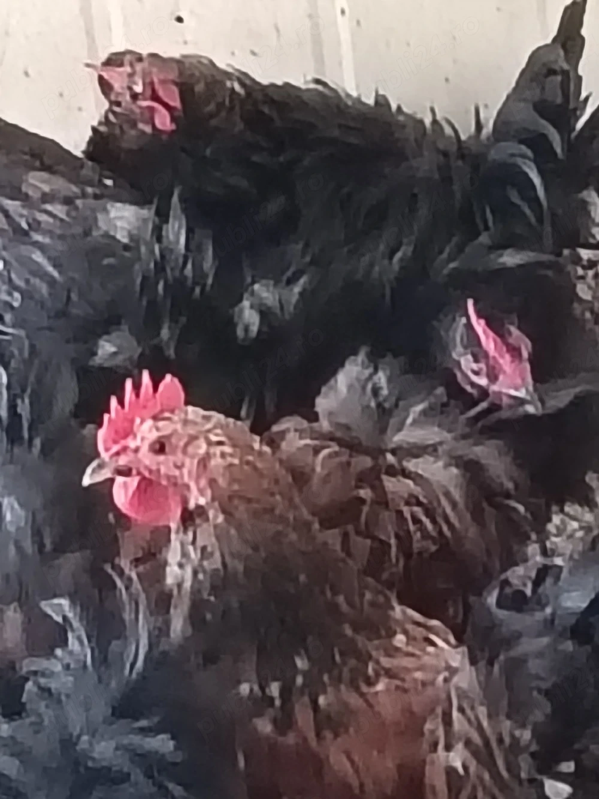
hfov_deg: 6.8
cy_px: 400
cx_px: 300
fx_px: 5075
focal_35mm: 220
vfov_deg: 9.0
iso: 1000
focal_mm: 3.98
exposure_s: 1/33.3
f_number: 1.8
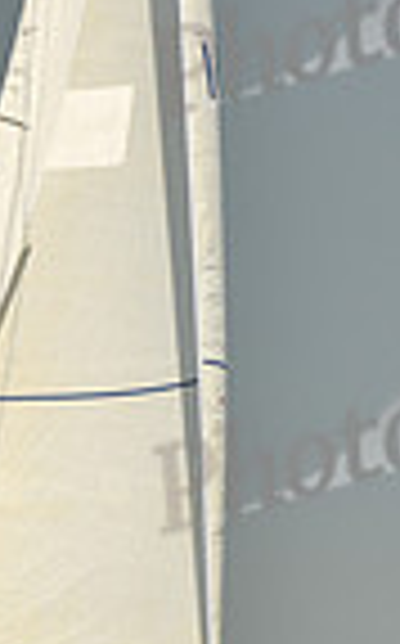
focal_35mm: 826
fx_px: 14451
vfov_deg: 2.5
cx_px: -76
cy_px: 714
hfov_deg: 1.6
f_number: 6.3
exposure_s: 1/800
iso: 250
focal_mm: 200
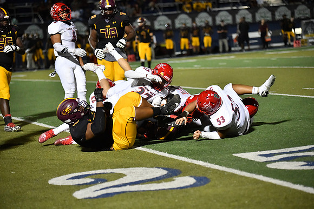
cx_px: 157
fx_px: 1134
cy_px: 104
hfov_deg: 15.8
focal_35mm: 130
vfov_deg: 10.6
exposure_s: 1/3200
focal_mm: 130
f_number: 2.8
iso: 9000
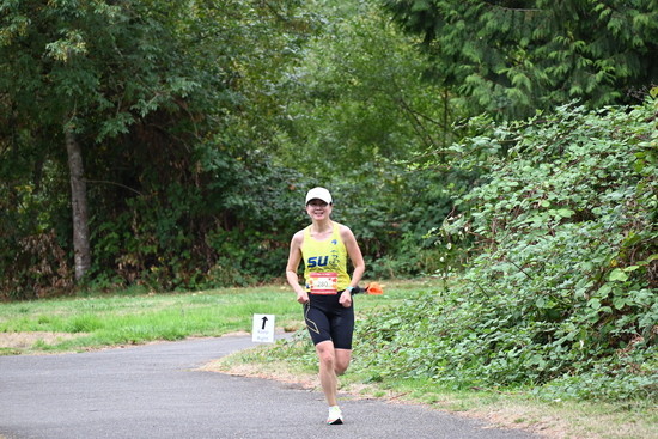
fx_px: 3656
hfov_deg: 10.3
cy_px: 220
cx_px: 329
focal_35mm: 200
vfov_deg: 6.9
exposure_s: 1/250
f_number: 6.3
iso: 560
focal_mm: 200
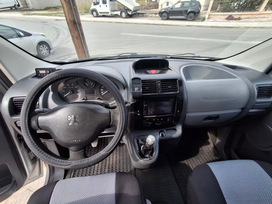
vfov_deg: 78.1
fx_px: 126
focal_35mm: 16
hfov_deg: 94.5
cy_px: 102
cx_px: 136
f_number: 2.2
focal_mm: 1.64
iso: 40
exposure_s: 1/391
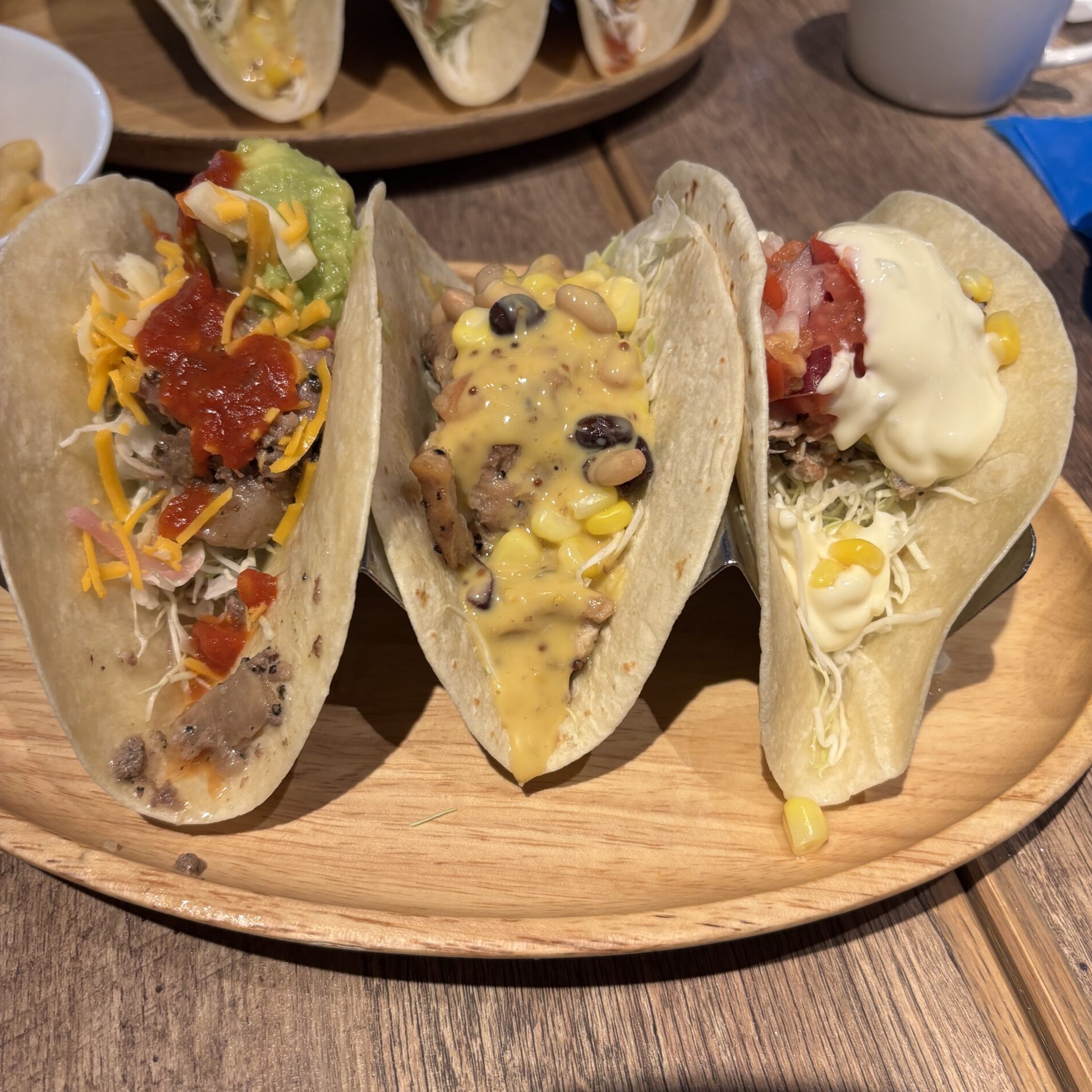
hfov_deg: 52.5
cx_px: 551
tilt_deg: -47.7
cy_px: 549
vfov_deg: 52.5
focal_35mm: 31
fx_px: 1106
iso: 125
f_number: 1.6
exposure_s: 1/50
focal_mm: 5.96
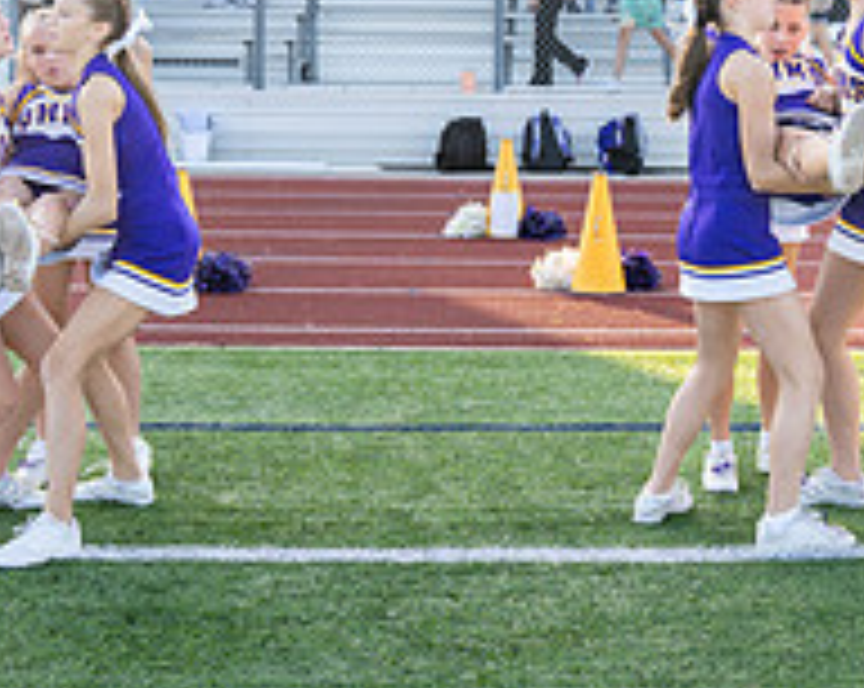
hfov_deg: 22.1
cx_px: 738
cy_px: 83
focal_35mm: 85
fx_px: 2170
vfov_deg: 17.8
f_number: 2.8
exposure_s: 1/1600
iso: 250
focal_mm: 25.3
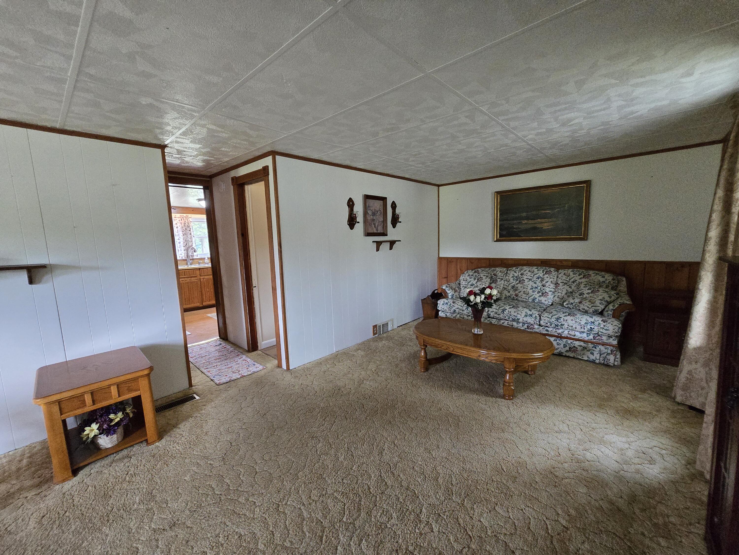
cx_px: 370
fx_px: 278
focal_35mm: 13
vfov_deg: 89.9
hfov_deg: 106.2
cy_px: 278
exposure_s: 1/60
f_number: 2.2
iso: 640
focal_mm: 2.2
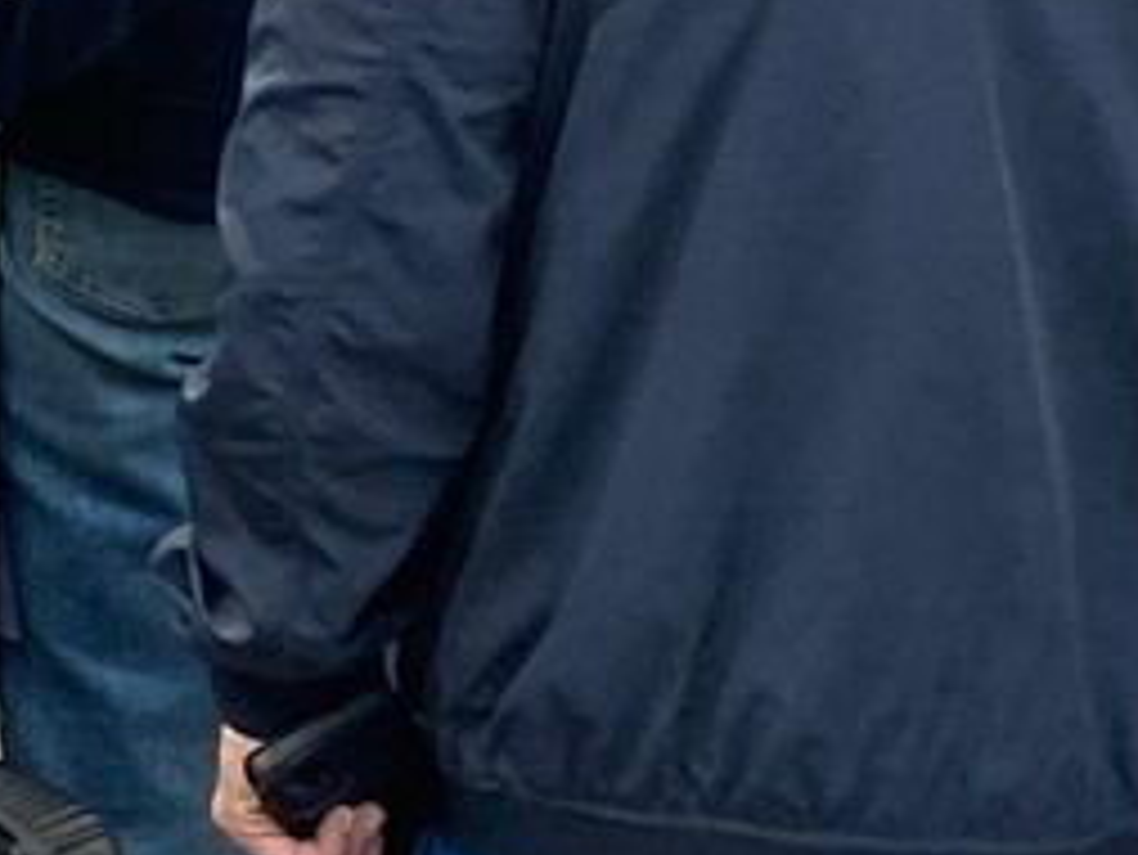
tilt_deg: -10.7
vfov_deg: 9.5
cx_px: -2002
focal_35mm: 144
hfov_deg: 10.6
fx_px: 4736
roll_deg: +0.7
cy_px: -976
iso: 80
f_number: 1.8
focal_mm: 4.25
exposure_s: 1/121
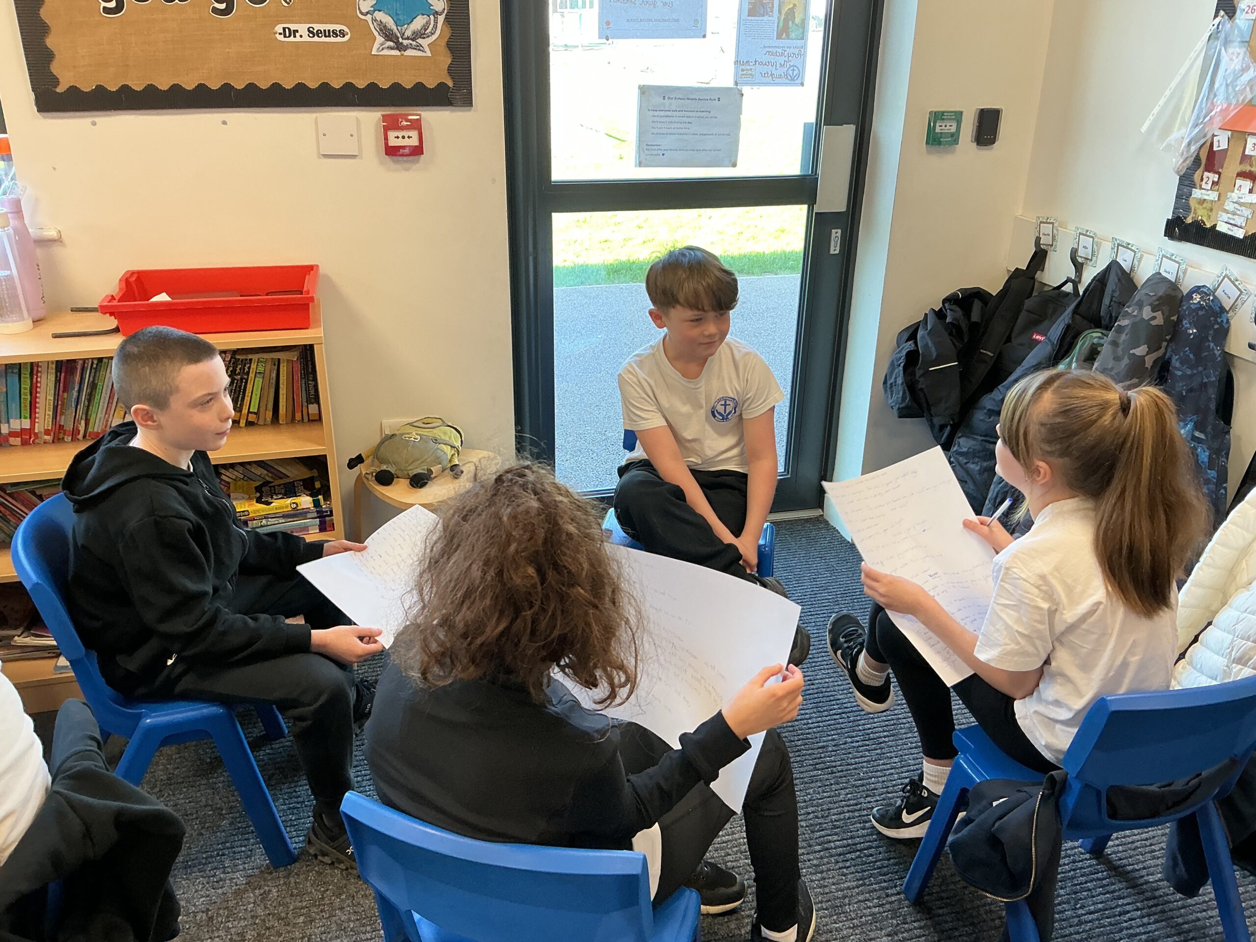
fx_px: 1052
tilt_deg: -24.8
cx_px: 628
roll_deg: -1.0
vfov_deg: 48.2
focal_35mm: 29
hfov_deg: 61.7
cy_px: 471
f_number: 1.8
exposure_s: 1/60
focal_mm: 3
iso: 64
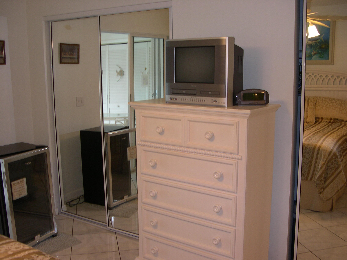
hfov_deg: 49.0
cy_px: 130
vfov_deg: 37.7
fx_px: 381
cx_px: 174
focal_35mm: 38
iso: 100
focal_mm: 8
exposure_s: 1/30
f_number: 2.8
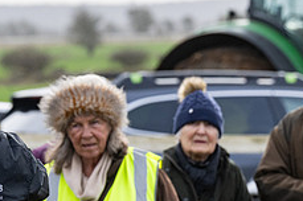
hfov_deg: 4.5
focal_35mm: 456
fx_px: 3833
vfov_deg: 3.0
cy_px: 122
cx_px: -16
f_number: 5
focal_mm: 120
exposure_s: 1/1600
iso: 500
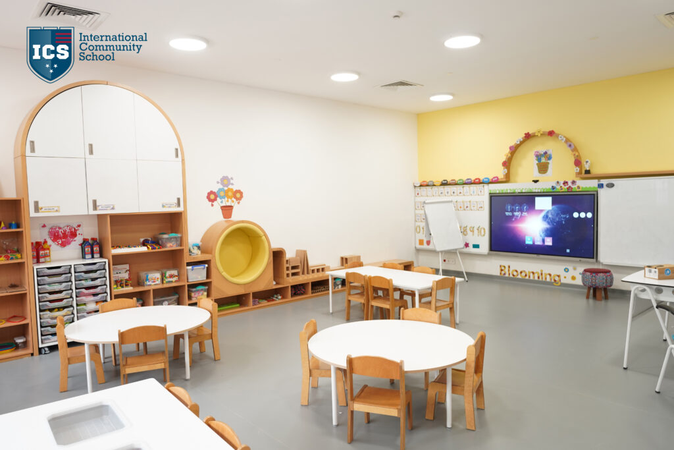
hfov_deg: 73.7
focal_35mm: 24
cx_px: 337
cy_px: 225
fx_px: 449
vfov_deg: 53.1
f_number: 2.8
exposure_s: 1/80
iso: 400
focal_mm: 16.4
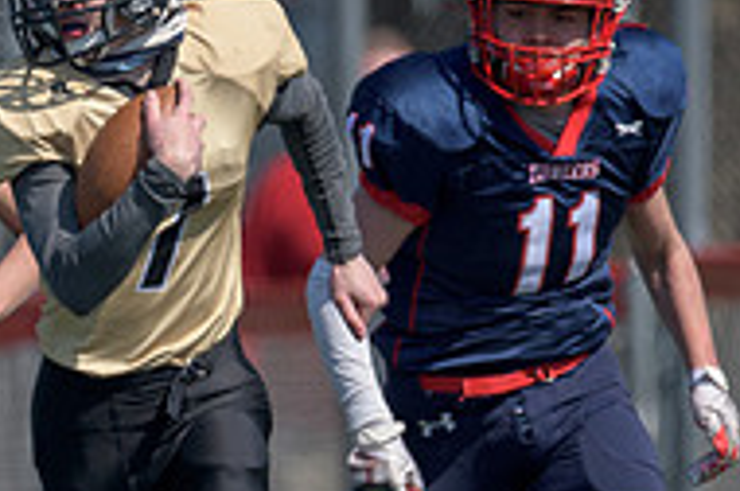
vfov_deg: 0.5
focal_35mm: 2529
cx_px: 214
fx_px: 51897
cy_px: 226
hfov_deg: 0.8
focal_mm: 500
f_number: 4
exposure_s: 1/2500
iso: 250
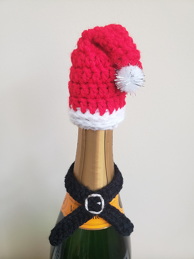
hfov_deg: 53.1
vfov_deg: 67.3
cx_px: 97
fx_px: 194
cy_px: 130
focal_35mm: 26
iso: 125
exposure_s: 1/50
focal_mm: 4.3
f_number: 2.4
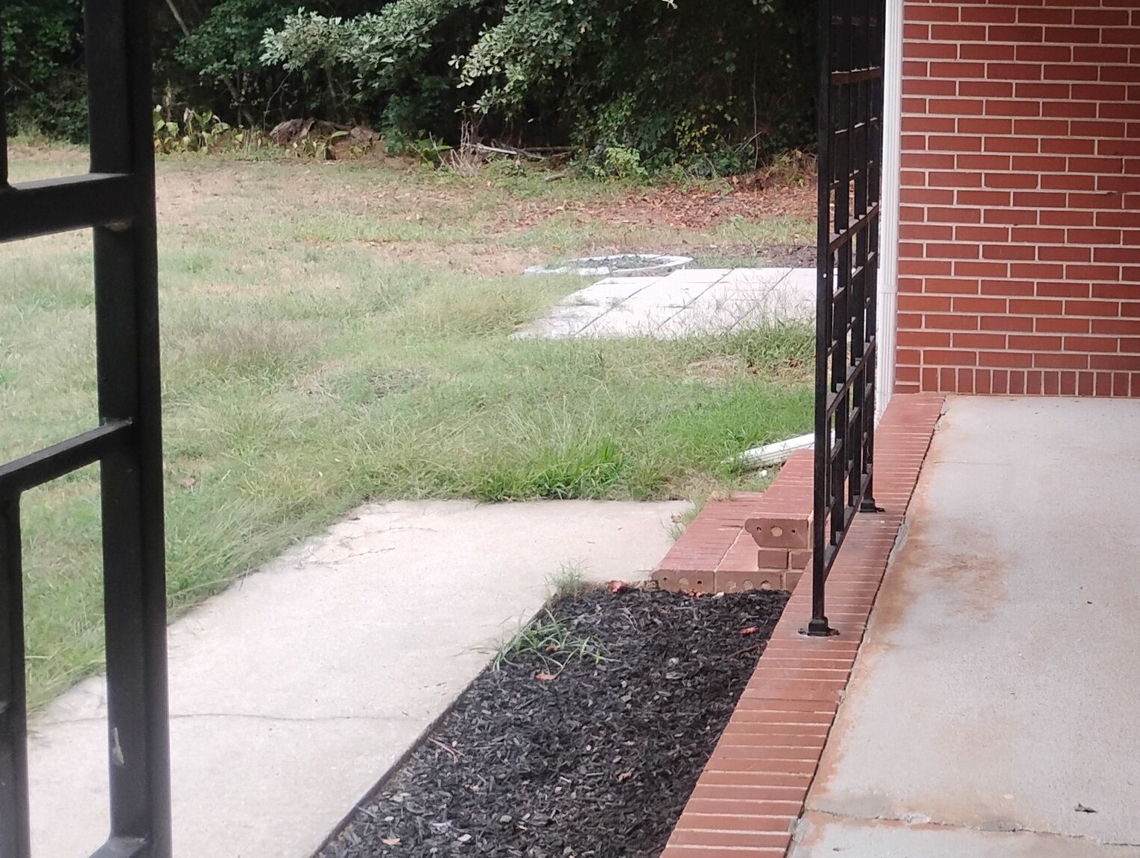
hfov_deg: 32.8
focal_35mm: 56
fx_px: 1847
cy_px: 301
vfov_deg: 26.0
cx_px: 992
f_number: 1.8
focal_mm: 4.26
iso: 259
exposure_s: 1/120
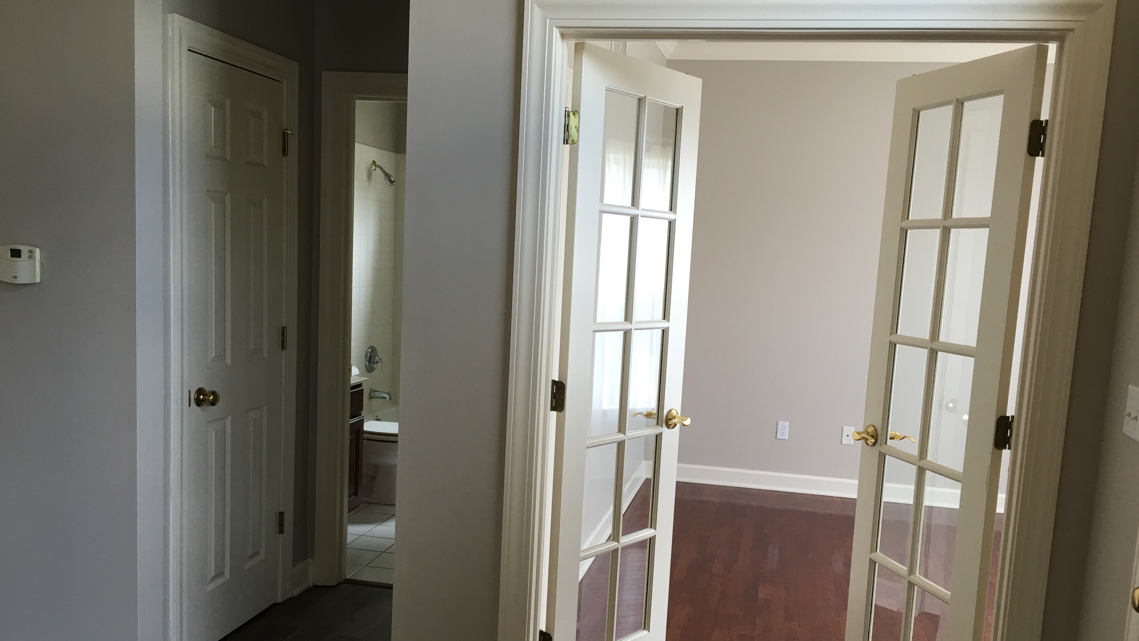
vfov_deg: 36.6
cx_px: 577
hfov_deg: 61.0
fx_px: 966
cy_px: 381
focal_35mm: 32
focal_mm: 4.15
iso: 25
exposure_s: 1/15
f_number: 2.2
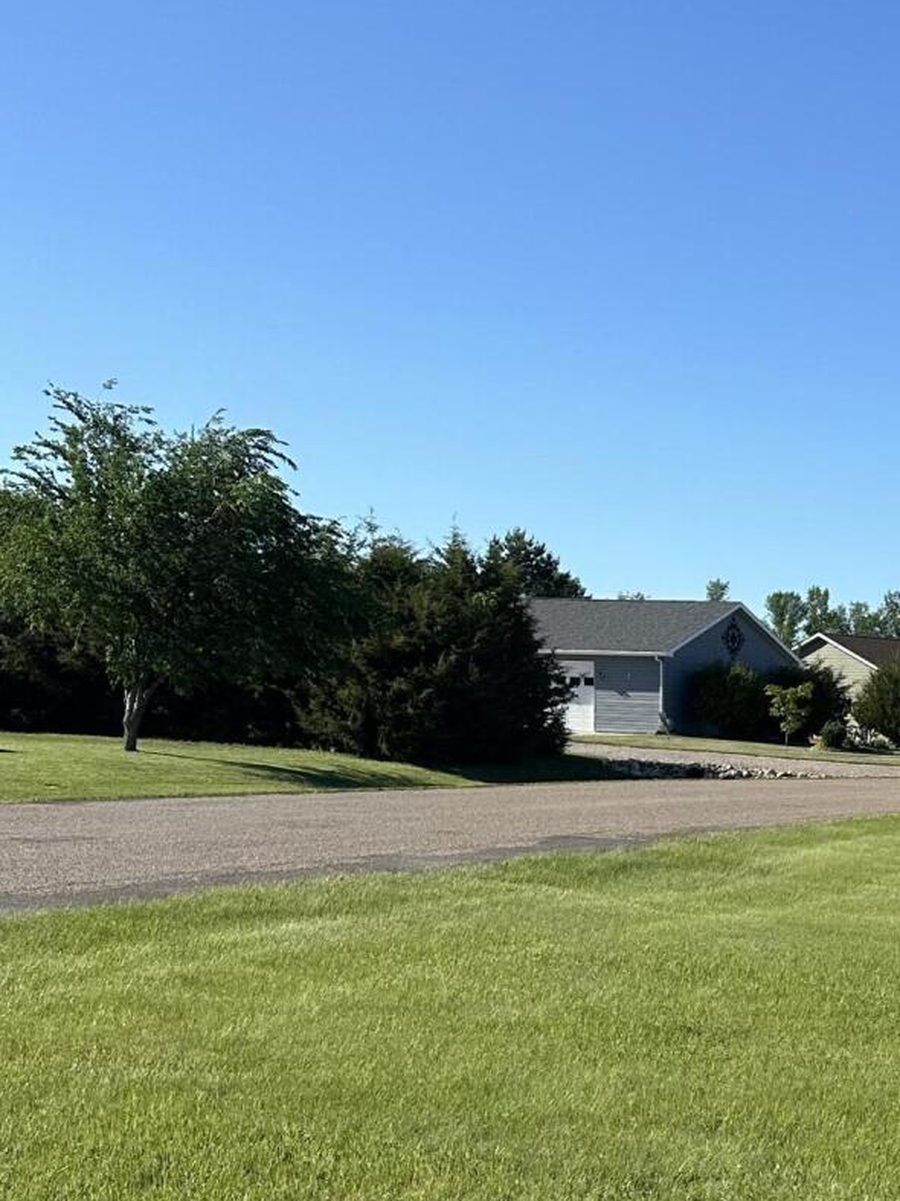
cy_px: 954
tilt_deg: -5.0
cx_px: 1069
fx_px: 2115
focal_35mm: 61
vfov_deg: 30.9
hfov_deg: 22.2
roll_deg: -3.2
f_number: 1.78
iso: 80
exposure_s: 1/4348
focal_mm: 6.86
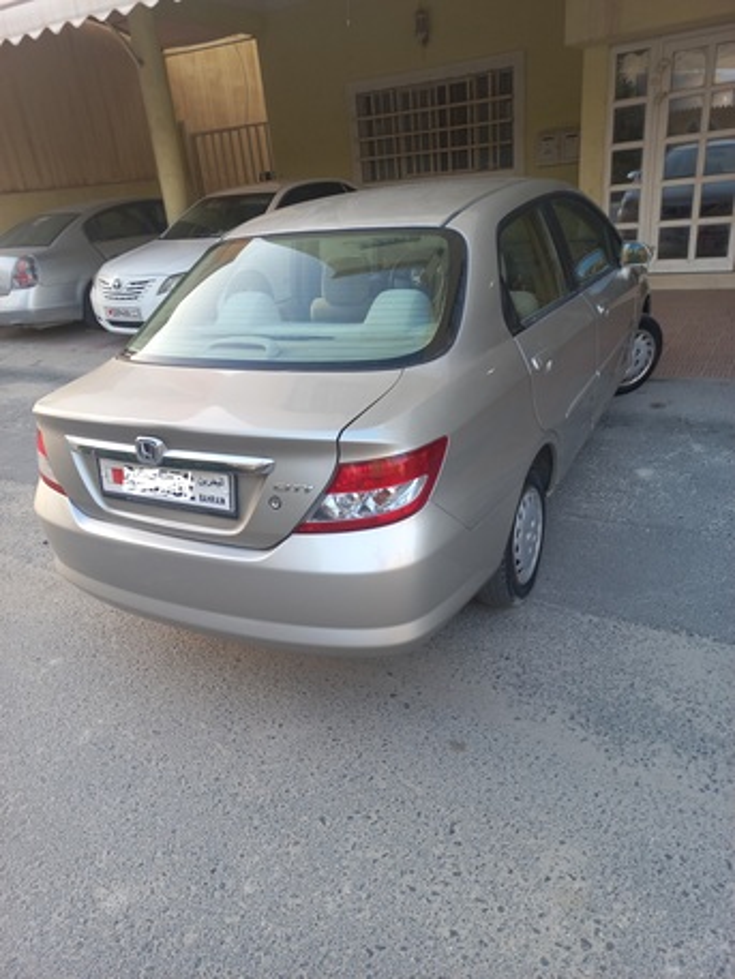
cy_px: 490
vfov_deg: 69.4
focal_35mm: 25
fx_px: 707
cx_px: 368
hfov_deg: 54.9
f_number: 1.8
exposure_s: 1/50
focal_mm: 4.6
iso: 31
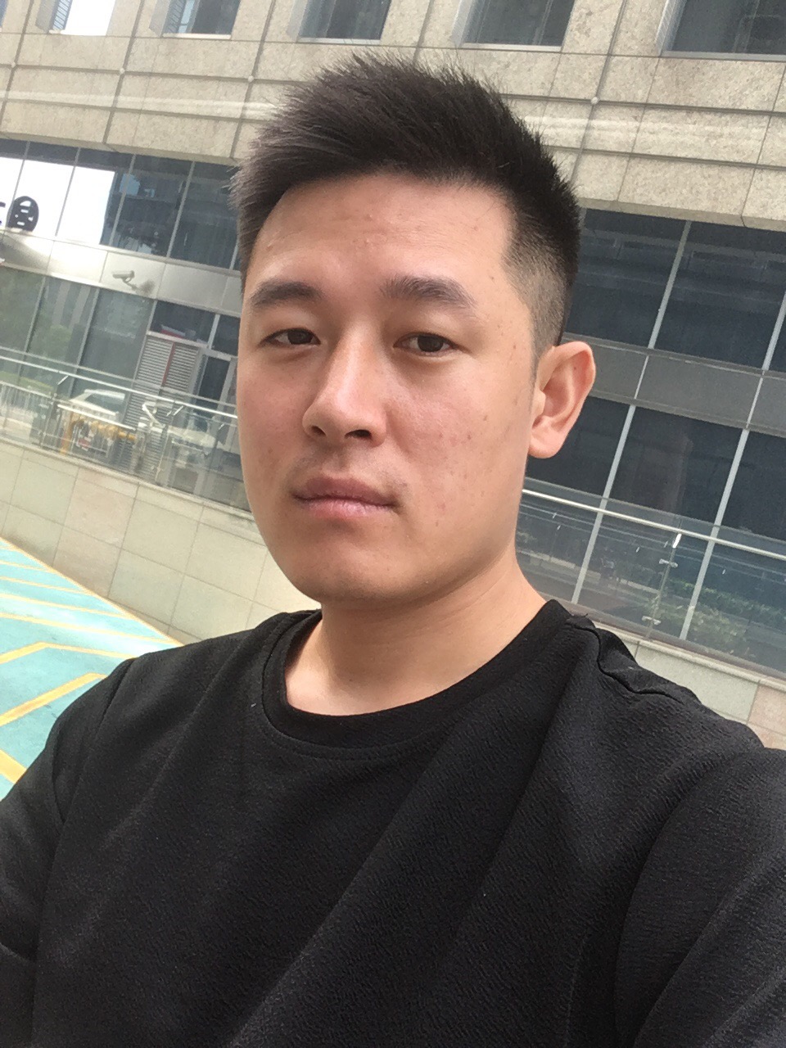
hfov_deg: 45.4
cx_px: 393
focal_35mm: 31
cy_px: 524
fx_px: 939
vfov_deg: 58.4
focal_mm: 2.15
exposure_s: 1/209
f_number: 2.4
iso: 50
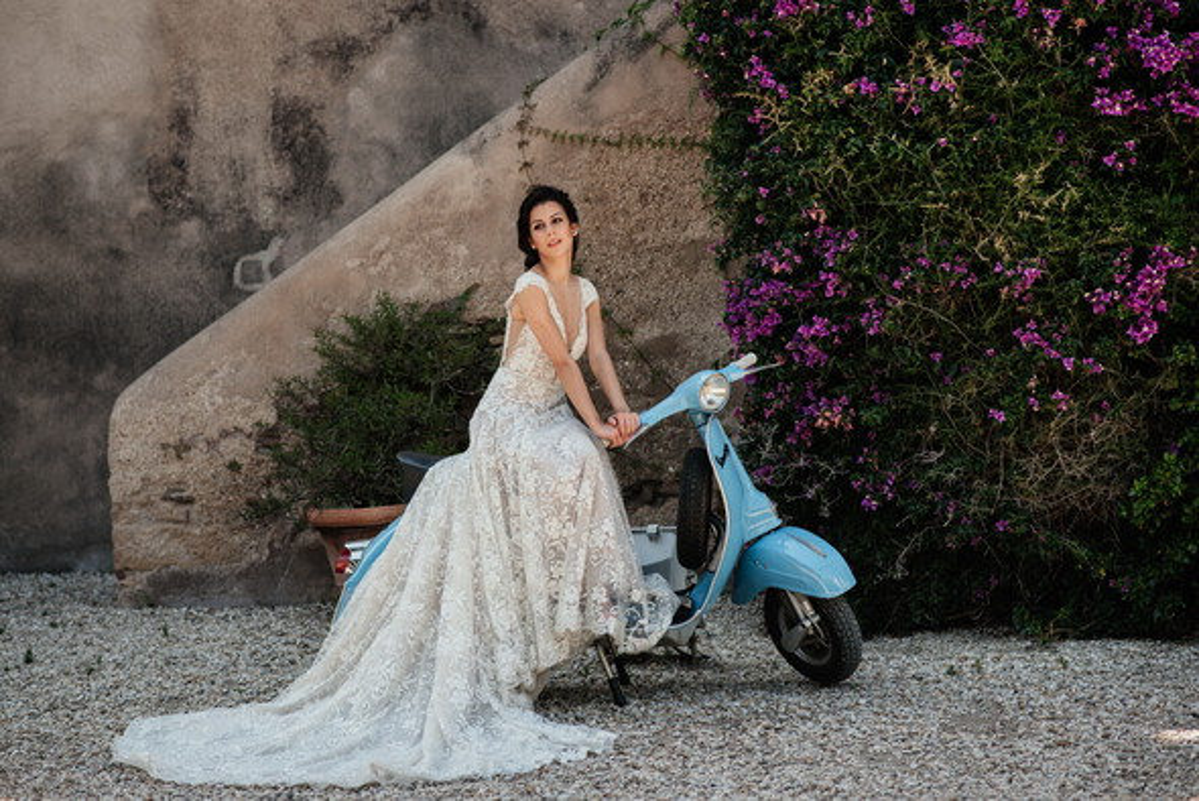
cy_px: 400
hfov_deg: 23.9
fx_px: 2832
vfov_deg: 16.1
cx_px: 600
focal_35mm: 85
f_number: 3.2
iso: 160
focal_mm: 85
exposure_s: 1/1000
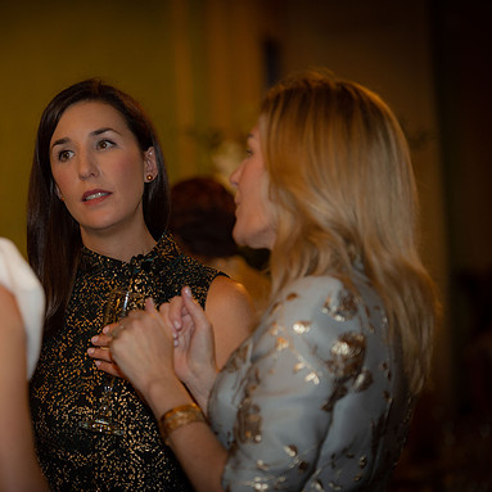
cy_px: 245
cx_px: 146
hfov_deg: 10.5
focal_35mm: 167
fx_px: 2685
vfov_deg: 10.5
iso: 1250
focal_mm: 130
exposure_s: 1/100
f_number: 2.8
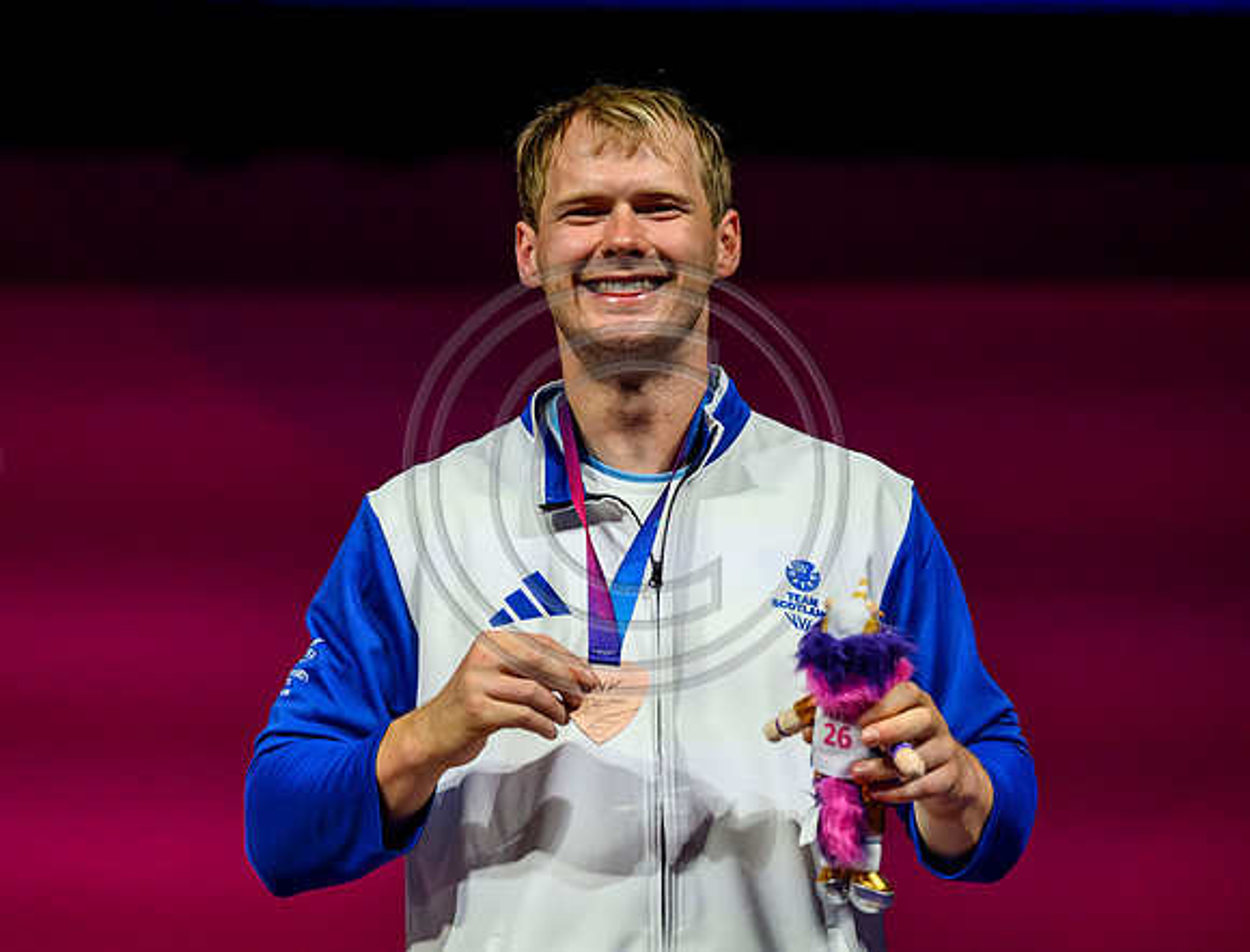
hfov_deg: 9.0
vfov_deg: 6.9
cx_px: 612
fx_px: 7943
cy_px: 476
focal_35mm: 219
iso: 2500
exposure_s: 1/1600
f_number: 3.2
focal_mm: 200
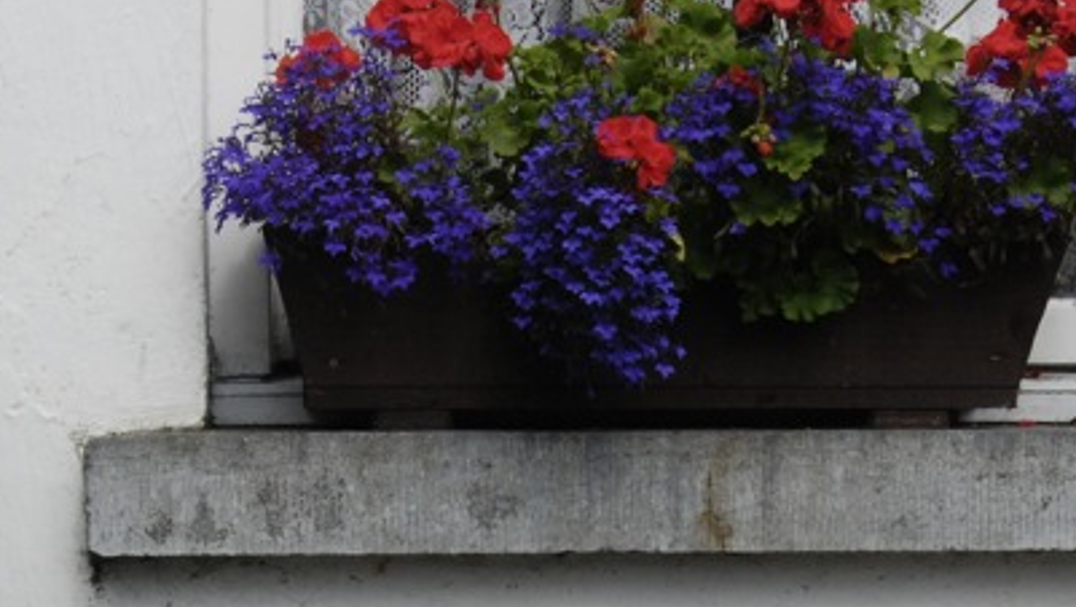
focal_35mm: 92
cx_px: 453
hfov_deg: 23.1
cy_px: 627
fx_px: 2636
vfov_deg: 12.9
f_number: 9
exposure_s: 1/320
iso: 500
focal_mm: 23
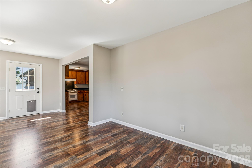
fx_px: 113
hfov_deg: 96.0
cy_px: 84
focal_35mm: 16
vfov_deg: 73.1
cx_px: 126
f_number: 2.8
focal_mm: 16.2
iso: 100
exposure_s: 1/30
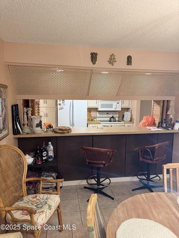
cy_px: 119
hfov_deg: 56.8
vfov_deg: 71.6
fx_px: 165
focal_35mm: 24
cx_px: 90
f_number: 1.78
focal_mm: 6.76
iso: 400
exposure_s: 1/60
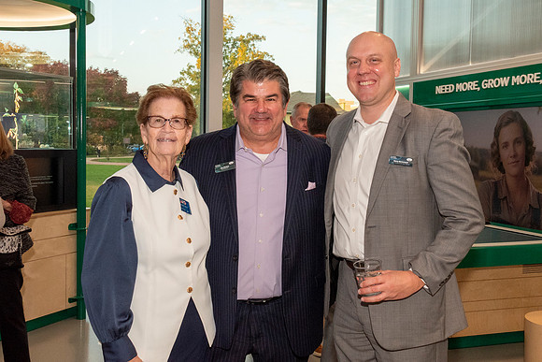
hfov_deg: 46.4
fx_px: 632
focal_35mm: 42
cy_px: 181
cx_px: 271
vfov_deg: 31.9
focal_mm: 28
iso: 3200
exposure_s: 1/125
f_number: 14
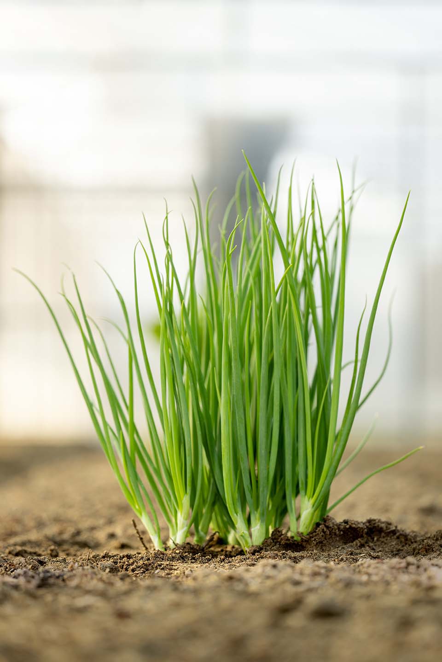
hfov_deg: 14.6
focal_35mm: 94
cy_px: 331
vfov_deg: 21.7
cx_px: 221
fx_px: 1731
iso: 160
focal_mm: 94
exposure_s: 1/200
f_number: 2.8
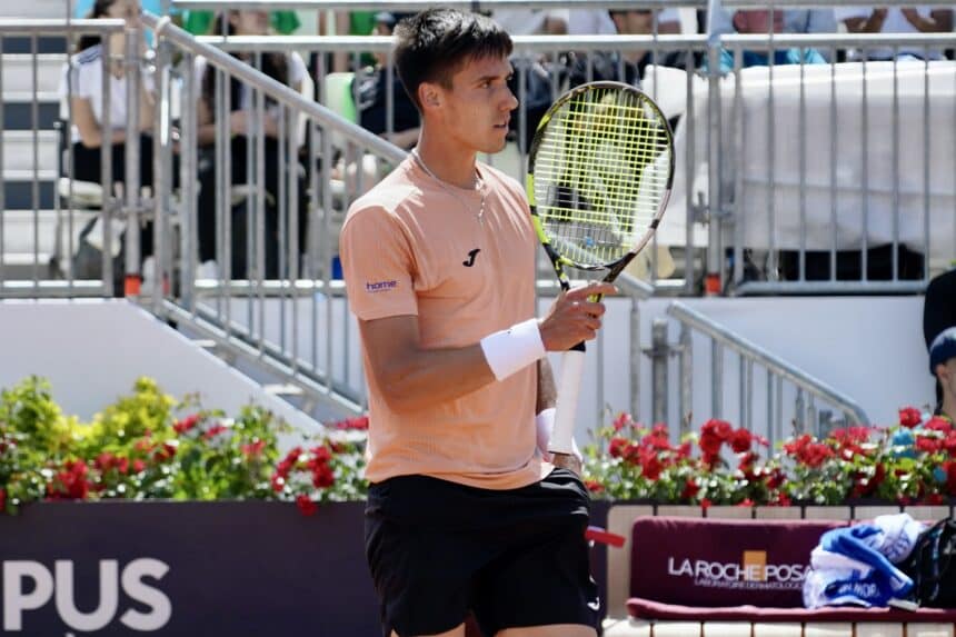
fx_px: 4327
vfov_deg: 8.4
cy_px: 318
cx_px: 478
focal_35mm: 163
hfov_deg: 12.6
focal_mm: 163
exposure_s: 1/2000
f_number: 6.3
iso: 640
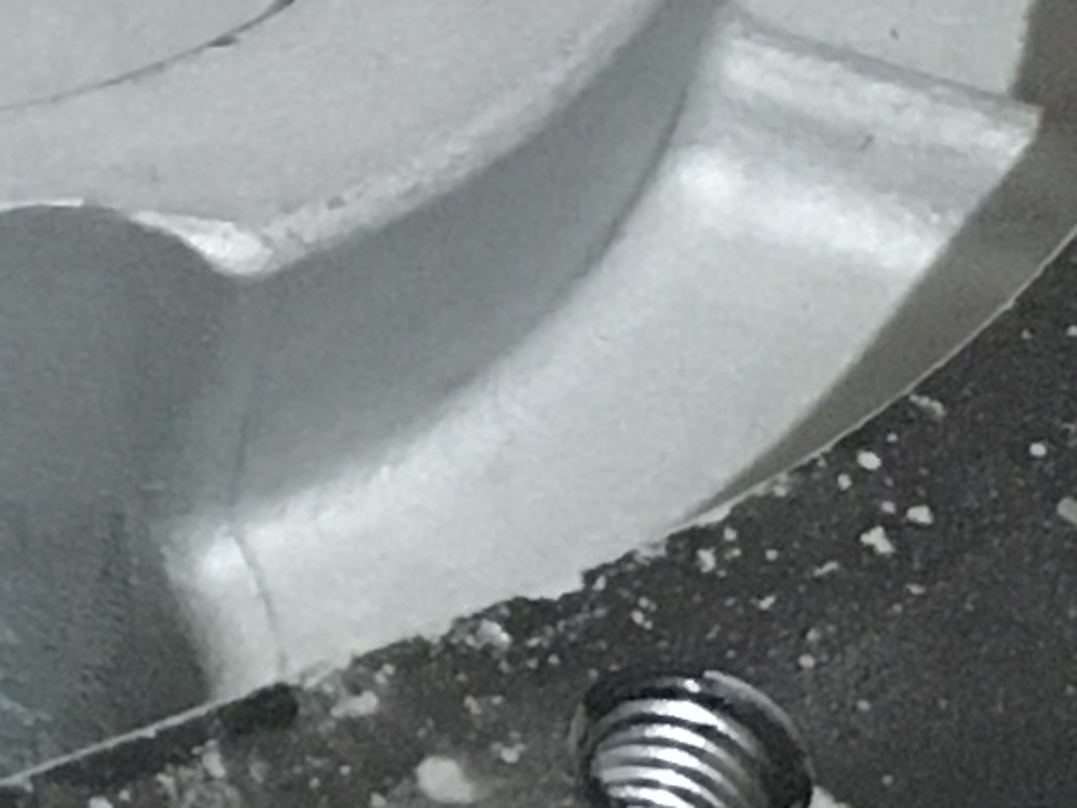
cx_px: -1613
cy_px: -302
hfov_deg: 8.1
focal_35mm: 223
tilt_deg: -46.2
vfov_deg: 6.6
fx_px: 6938
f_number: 2.2
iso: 250
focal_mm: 4.15
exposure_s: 1/15
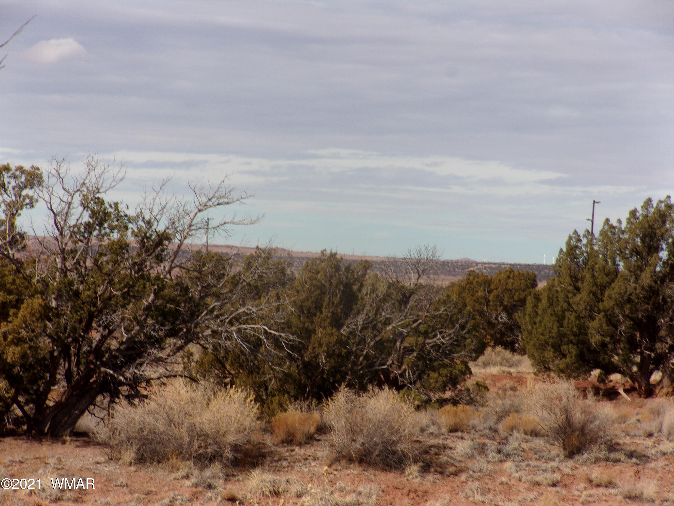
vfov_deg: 10.4
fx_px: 2765
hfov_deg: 13.9
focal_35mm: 142
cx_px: 337
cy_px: 253
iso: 80
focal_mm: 25.5
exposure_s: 1/75
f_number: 17.1
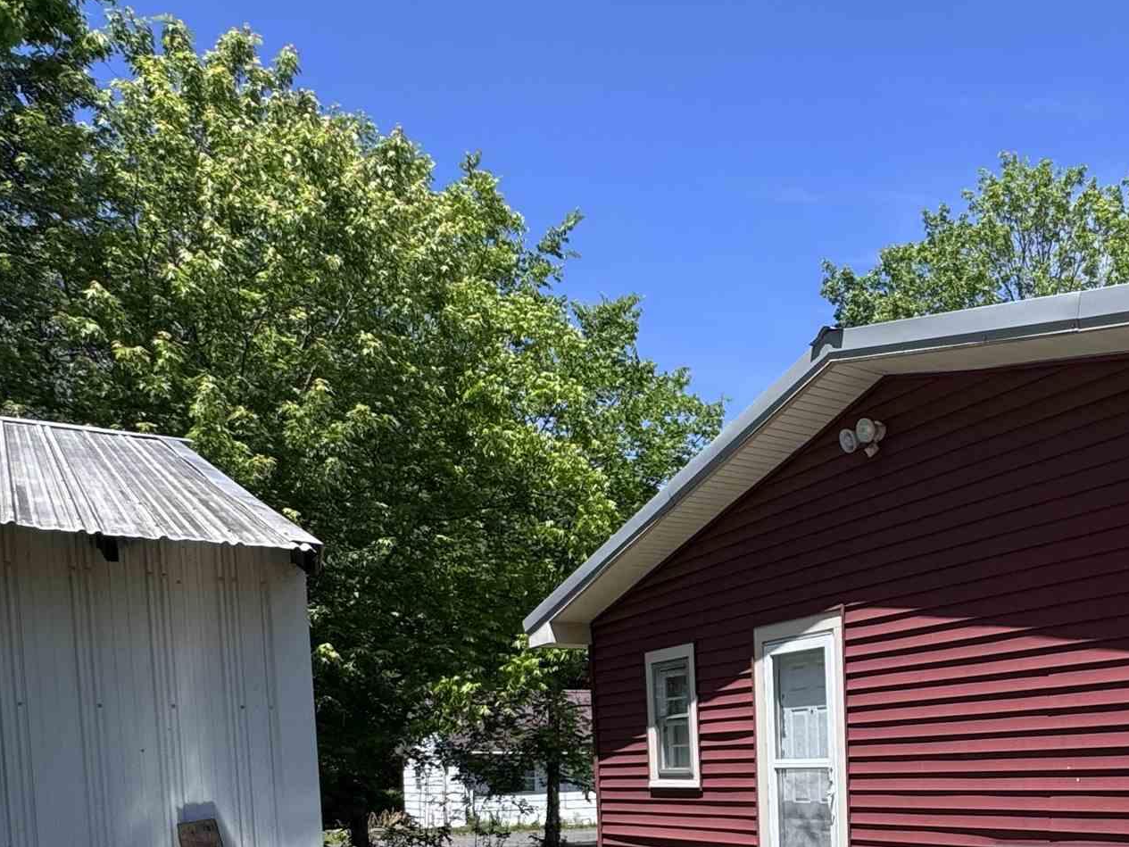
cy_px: 819
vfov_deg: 37.9
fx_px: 1109
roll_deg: +2.2
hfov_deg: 49.7
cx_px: 953
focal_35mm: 34
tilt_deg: -3.0
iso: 40
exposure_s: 1/980
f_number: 2.2
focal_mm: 2.22
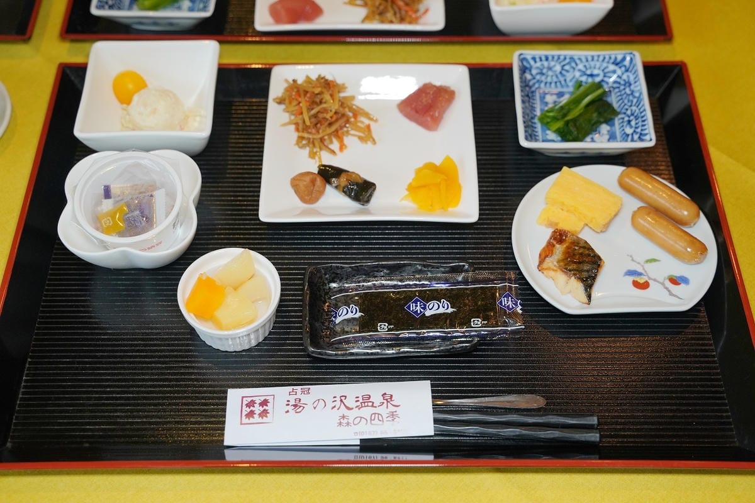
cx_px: 378
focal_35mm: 46
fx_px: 965
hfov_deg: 42.7
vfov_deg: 29.2
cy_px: 252
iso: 1600
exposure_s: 1/160
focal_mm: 46
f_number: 4
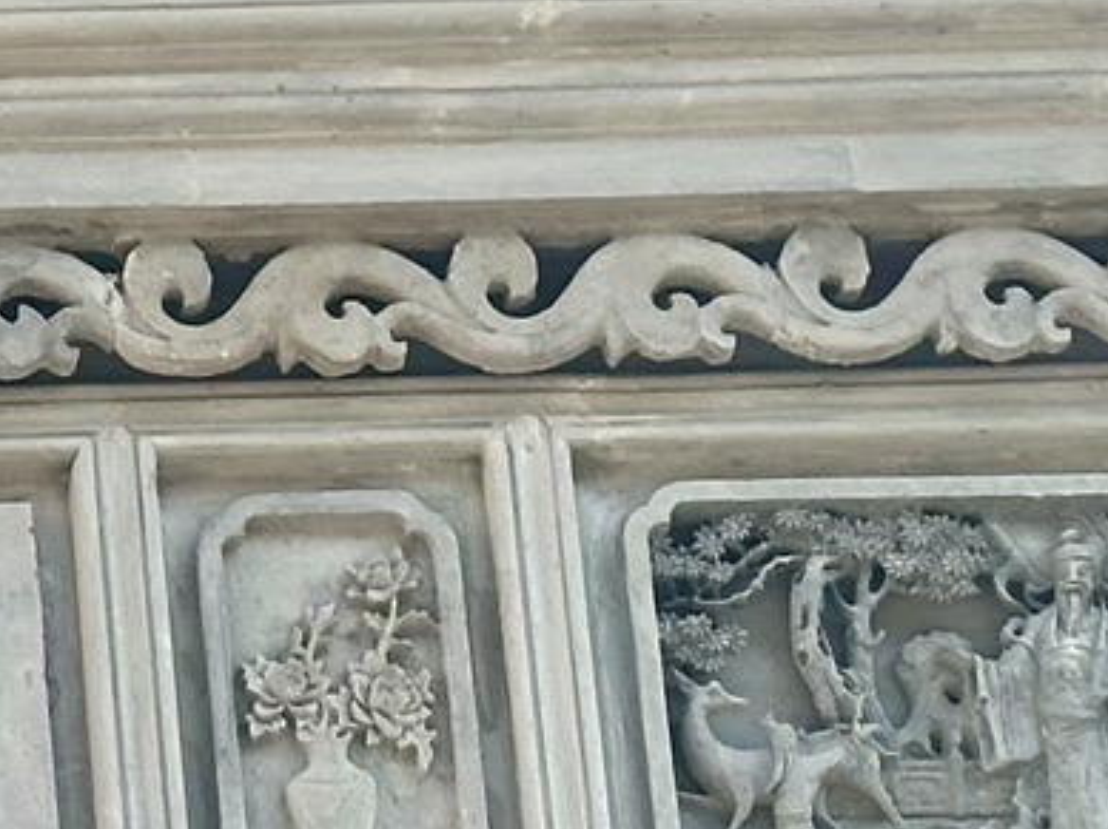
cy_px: 598
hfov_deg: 7.7
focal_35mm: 247
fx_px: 7899
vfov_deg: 6.0
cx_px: -988
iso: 64
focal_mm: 6.86
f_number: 1.78
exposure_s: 1/681
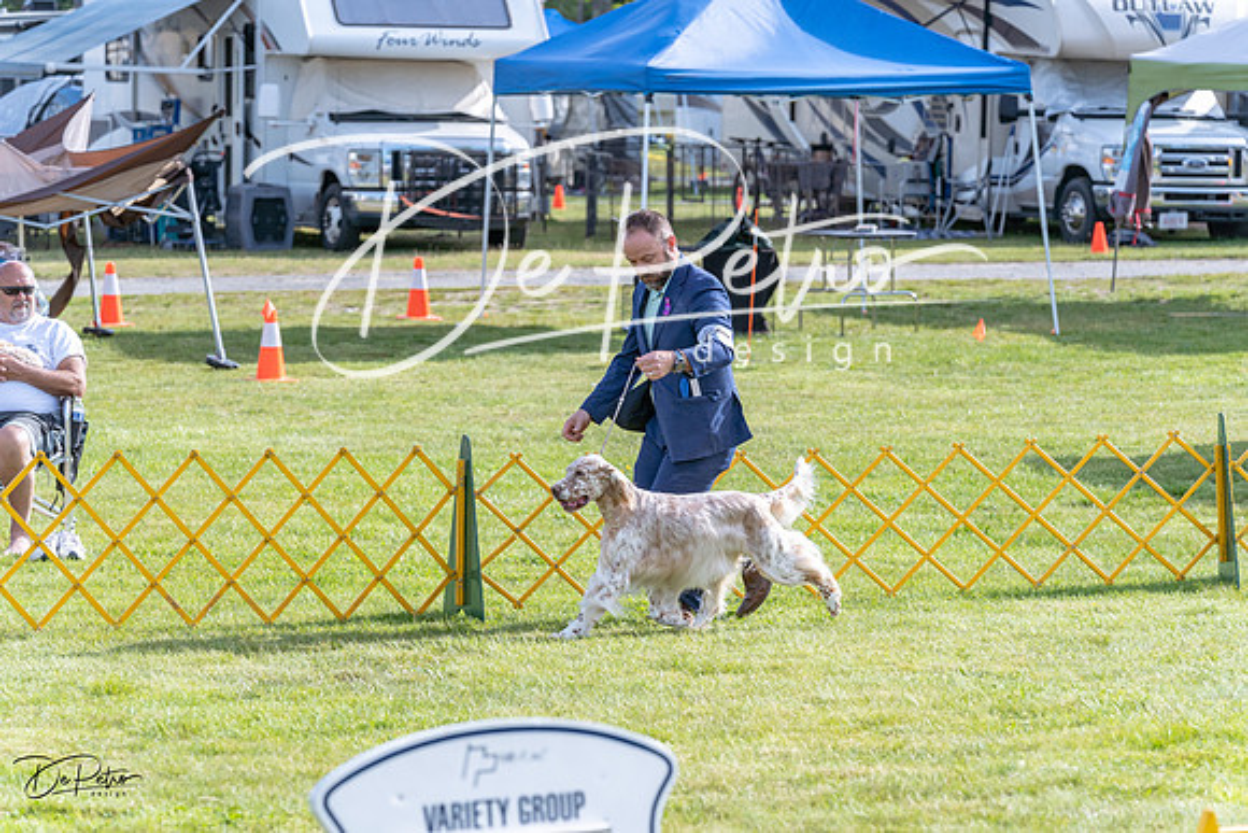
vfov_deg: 9.2
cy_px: 416
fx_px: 5201
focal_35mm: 150
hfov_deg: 13.7
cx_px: 624
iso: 400
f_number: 5.6
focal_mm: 150
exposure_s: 1/1250
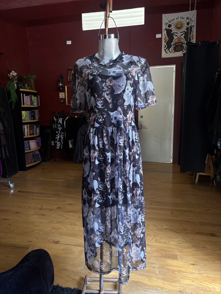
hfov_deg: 53.1
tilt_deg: -9.3
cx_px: 110
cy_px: 147
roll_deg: +1.1
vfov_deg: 67.3
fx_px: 221
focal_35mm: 26
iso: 125
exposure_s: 1/71
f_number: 1.6
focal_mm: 5.96
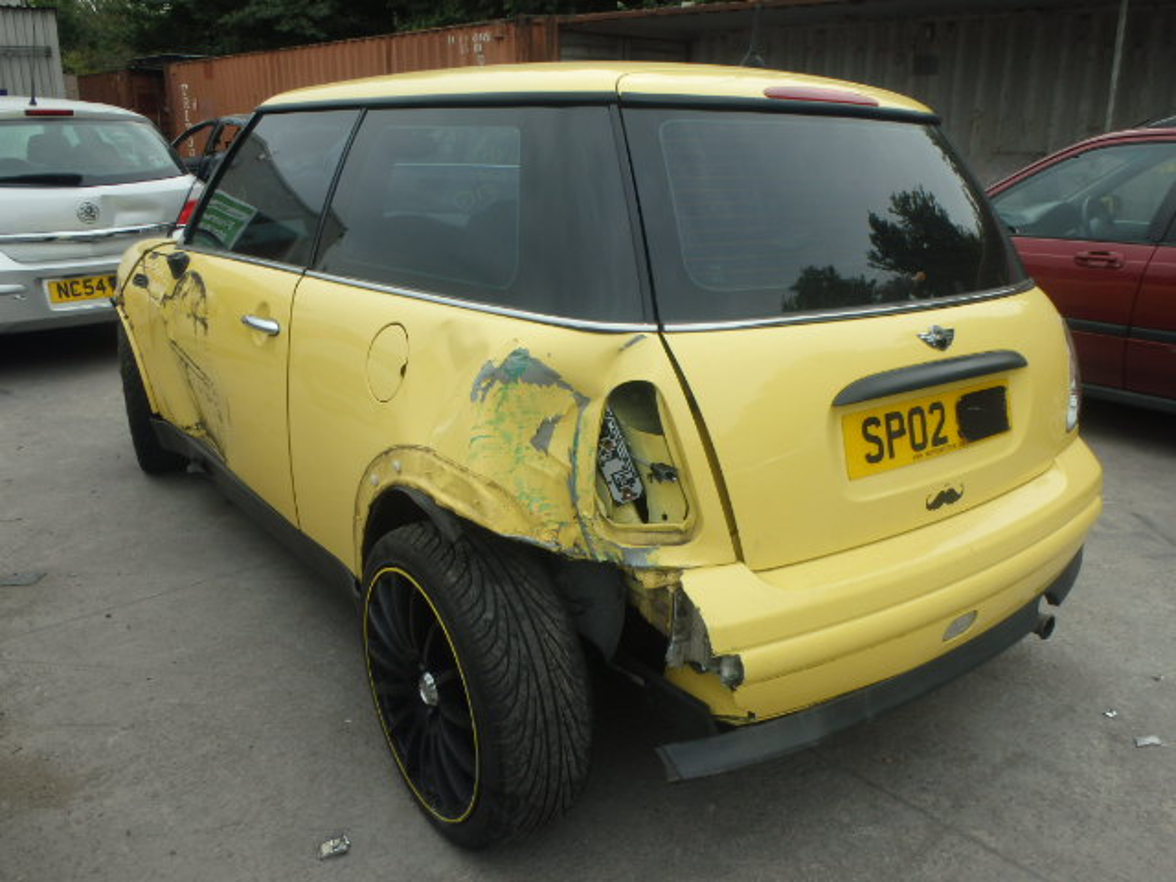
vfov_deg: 49.7
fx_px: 951
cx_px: 588
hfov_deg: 63.4
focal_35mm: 28
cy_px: 441
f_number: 3.9
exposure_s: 1/640
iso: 125
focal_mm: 5
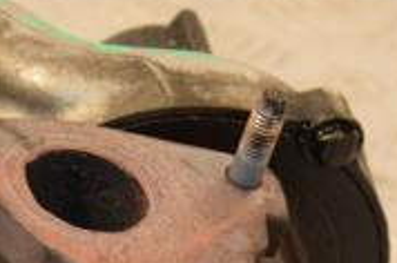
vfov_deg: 4.6
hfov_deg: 7.0
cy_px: 394
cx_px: 96
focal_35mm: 294
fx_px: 3236
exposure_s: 1/125
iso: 800
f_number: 5
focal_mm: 58
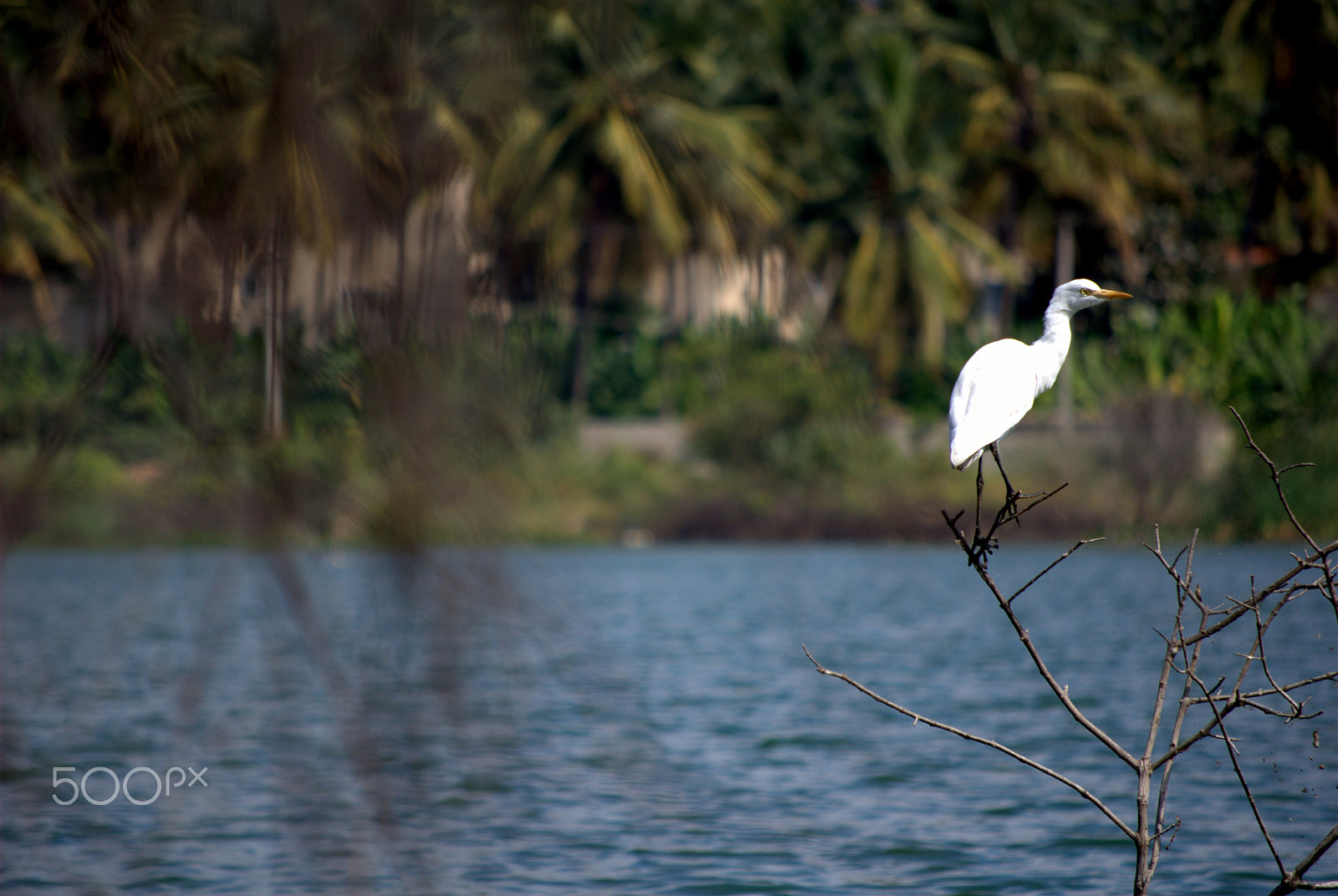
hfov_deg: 6.9
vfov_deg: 4.6
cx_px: 669
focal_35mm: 300
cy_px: 448
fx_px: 11166
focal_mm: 200
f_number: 5.6
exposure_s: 1/400
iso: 100
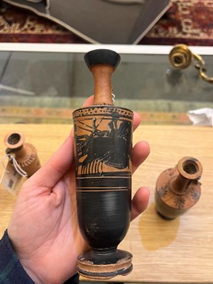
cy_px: 142
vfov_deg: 61.7
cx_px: 114
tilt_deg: -57.6
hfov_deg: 48.2
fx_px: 238
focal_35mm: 29
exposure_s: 1/50
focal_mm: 5.1
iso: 160
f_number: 1.6
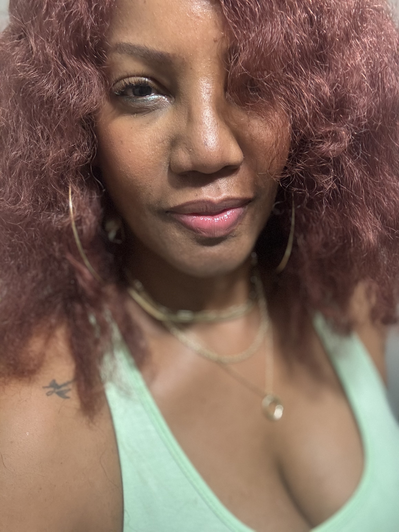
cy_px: 266
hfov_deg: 46.8
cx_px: 200
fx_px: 461
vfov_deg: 60.0
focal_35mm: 30
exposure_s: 1/40
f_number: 1.9
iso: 320
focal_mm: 2.69
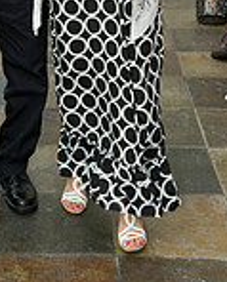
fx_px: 904
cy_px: -50
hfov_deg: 14.2
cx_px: 35
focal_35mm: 108
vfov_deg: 17.0
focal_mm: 38
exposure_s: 1/125
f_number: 4
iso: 800
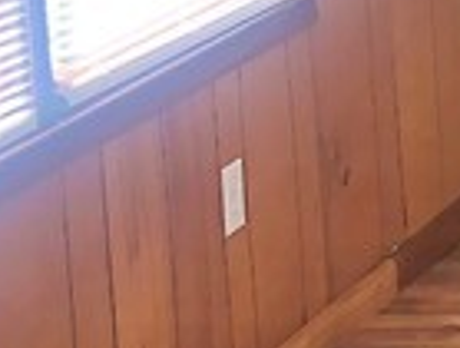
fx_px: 2838
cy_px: -159
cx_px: 1344
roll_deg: +0.3
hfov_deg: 8.0
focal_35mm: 213
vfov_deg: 6.9
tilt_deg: -9.6
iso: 64
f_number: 1.8
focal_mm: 3.99
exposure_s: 1/120
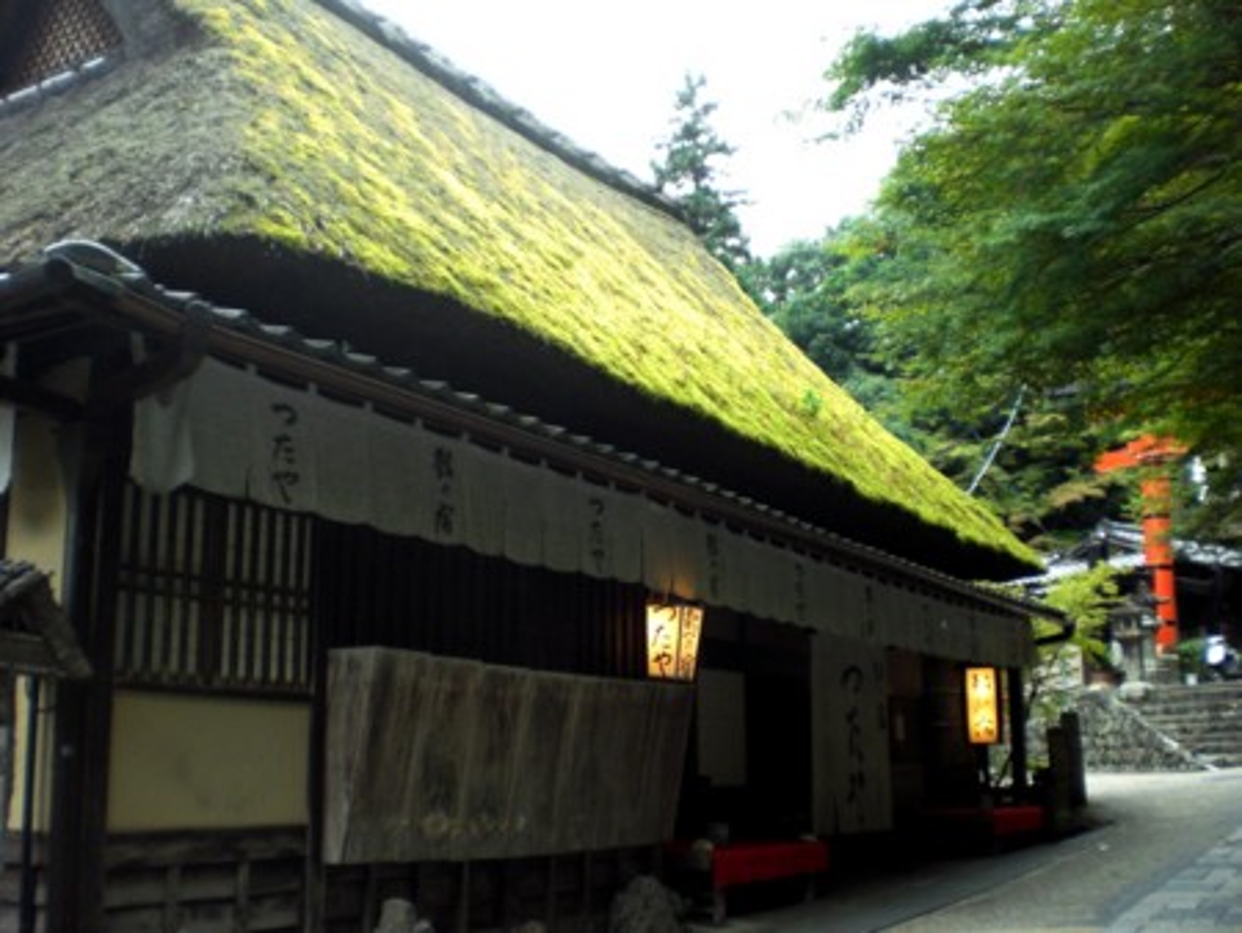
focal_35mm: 38
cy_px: 466
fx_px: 1364
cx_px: 621
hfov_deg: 49.0
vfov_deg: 37.8
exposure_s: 1/40
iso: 200
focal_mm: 6.3
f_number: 3.1
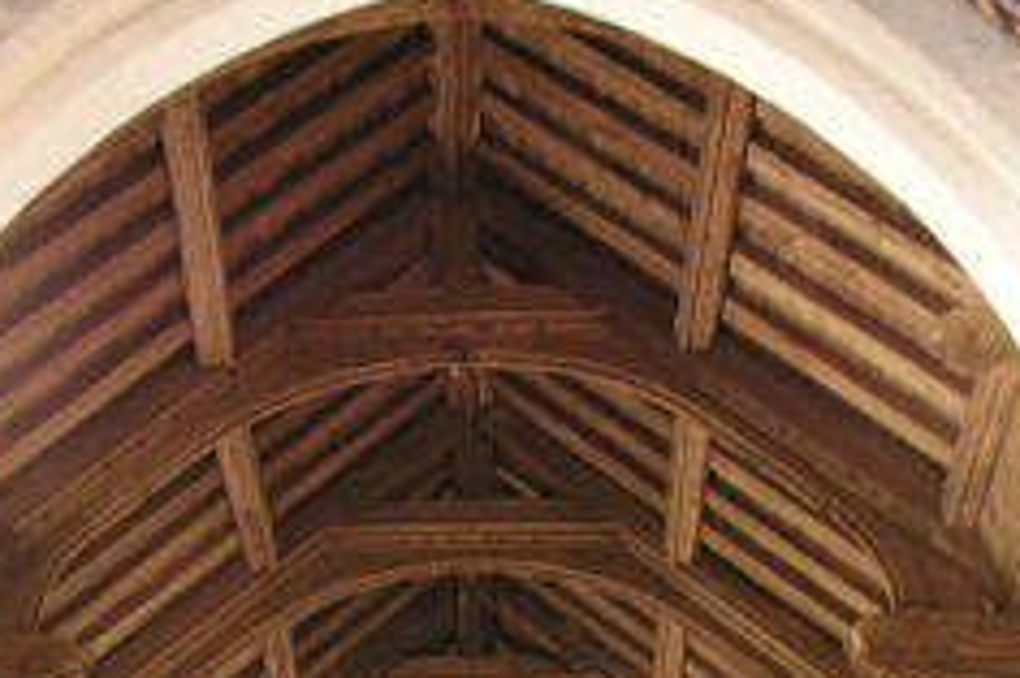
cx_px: 482
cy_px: 829
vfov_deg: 18.1
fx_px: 2010
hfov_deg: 28.5
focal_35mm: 71
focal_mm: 8.9
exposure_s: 1/3.9
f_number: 2.8
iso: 160
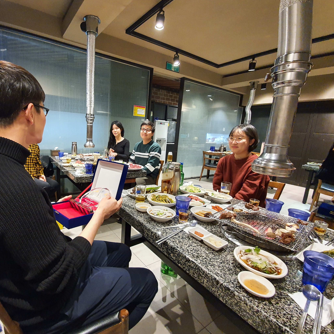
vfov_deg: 87.4
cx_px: 130
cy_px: 166
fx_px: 175
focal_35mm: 16
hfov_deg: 86.1
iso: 640
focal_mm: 1.8
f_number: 2.2
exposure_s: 1/17
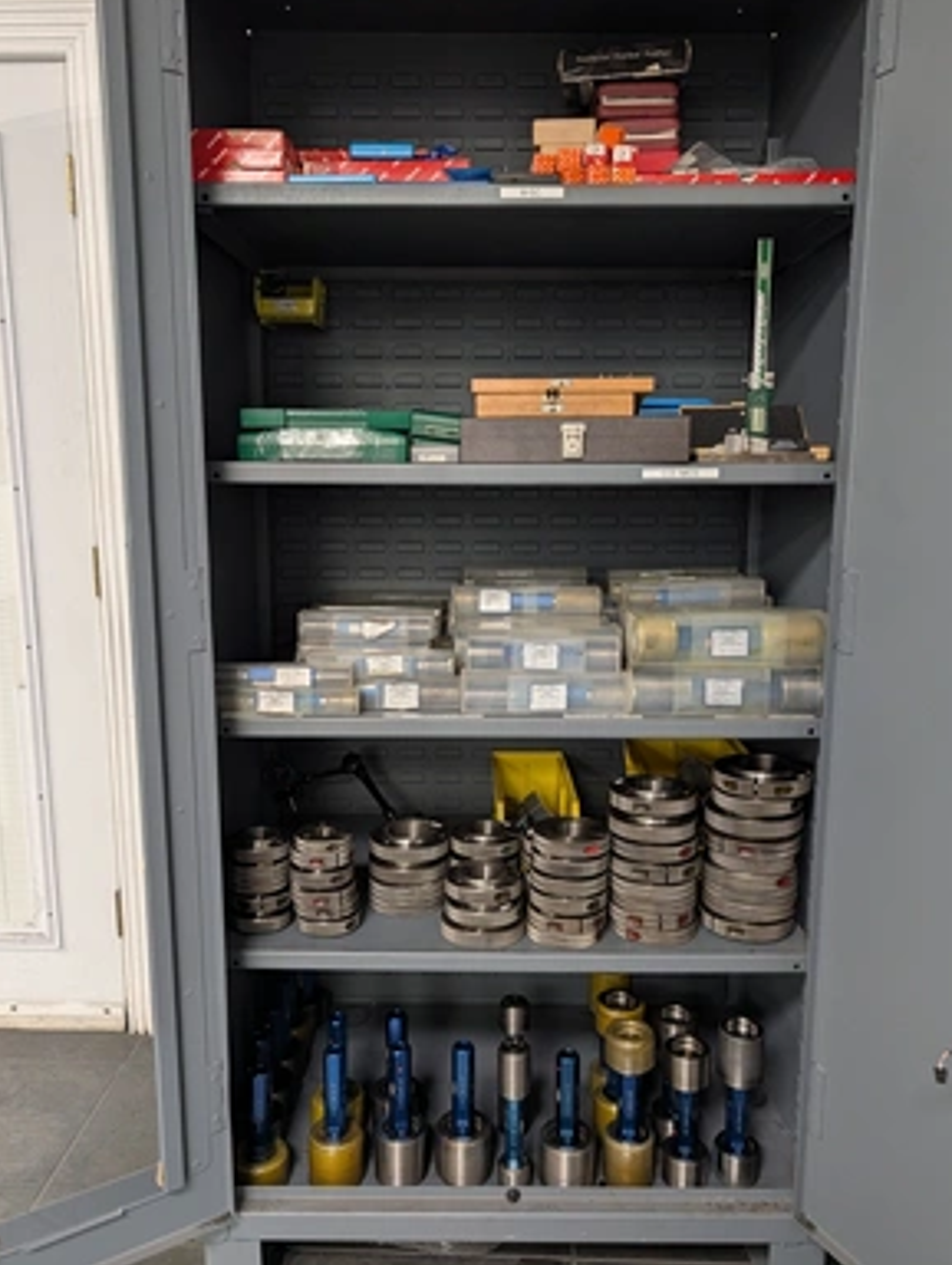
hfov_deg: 55.0
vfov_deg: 69.3
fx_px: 915
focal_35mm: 25
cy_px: 609
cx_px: 483
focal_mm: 6.9
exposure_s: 1/120
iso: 573
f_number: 1.68
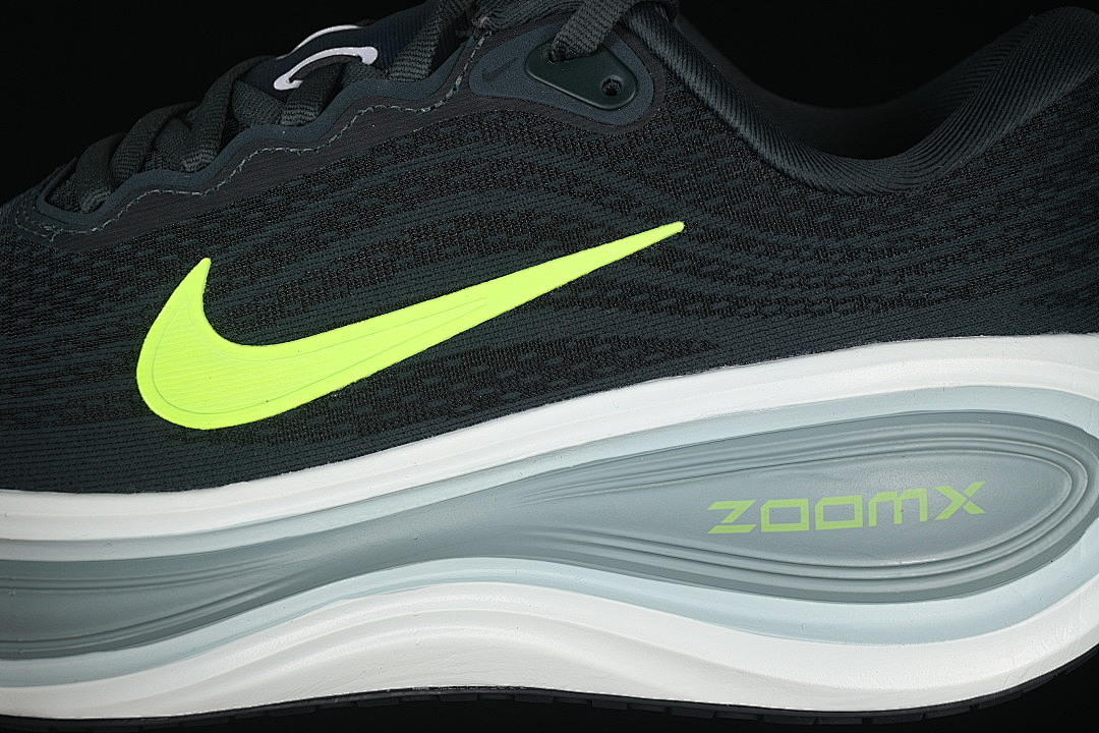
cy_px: 366
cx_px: 550
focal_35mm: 75
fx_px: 2289
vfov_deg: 18.2
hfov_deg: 27.0
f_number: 6.3
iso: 160
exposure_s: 1/50
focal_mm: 50
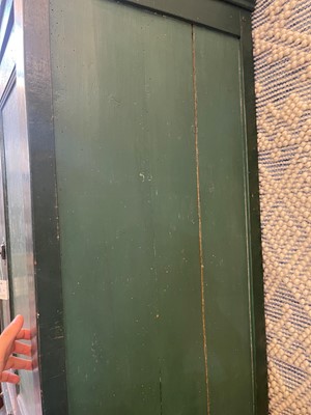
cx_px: 156
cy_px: 208
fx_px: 299
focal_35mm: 25
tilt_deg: -0.1
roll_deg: +3.6
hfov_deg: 54.9
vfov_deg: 69.4
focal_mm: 5.1
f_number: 1.6
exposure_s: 1/33
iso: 500
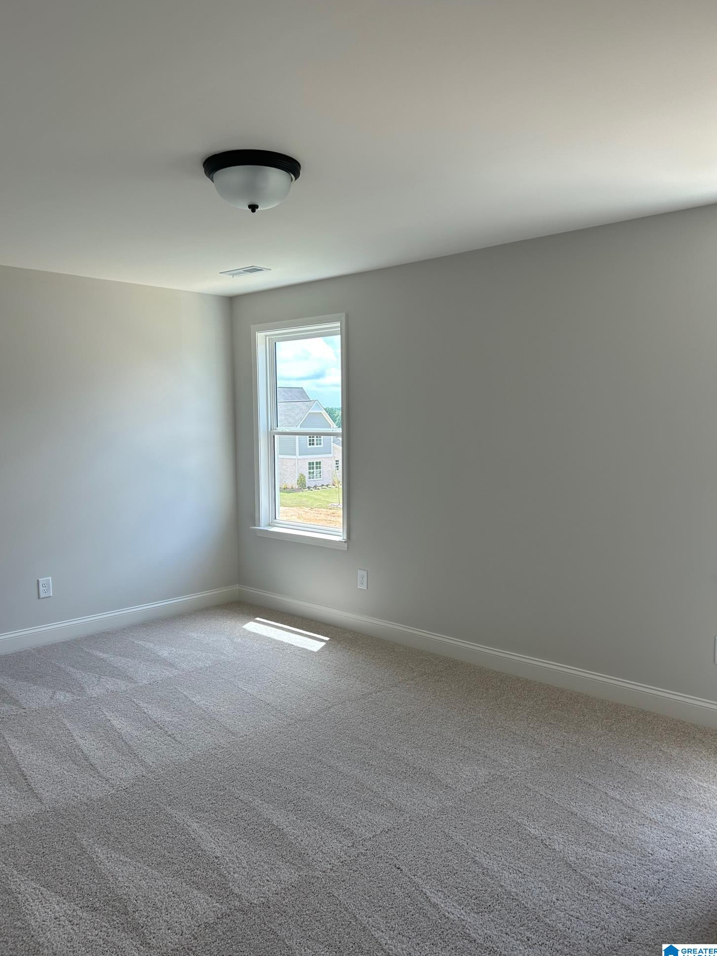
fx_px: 746
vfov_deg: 65.3
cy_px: 470
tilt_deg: -3.9
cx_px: 349
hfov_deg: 51.4
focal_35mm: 27
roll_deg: +1.0
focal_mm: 5.7
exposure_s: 1/439
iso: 50
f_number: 1.5
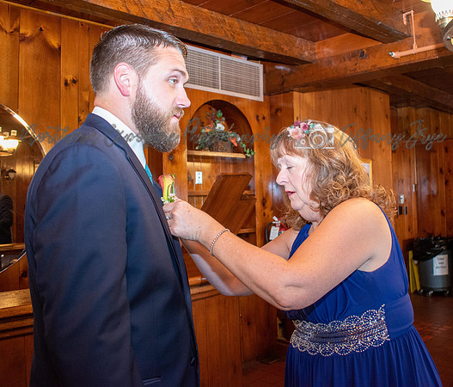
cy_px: 179
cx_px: 277
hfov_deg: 51.2
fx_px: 468
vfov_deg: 44.9
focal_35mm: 34
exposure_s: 1/60
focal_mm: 18
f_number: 3.5
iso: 1250
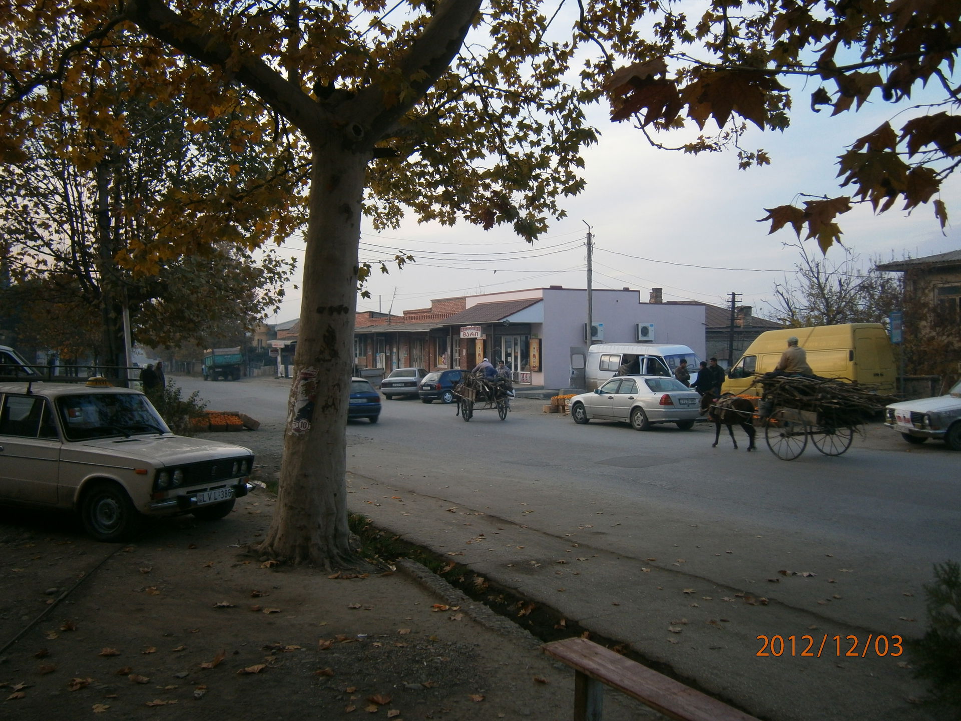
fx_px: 861
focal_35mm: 31
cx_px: 480
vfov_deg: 45.4
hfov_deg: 58.4
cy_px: 360
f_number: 2.9
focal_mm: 5.5
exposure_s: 1/60
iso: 80
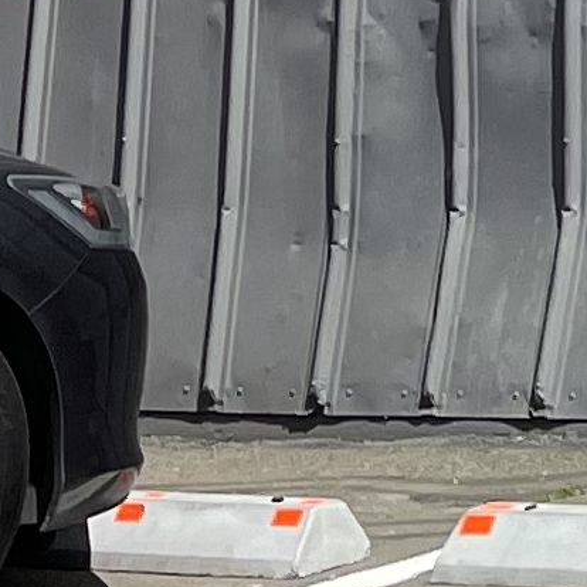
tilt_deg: +10.3
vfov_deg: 7.2
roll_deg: +0.9
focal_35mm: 224
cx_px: 2427
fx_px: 4297
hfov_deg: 6.3
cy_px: -983
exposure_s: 1/4651
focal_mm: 4.2
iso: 32
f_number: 1.6
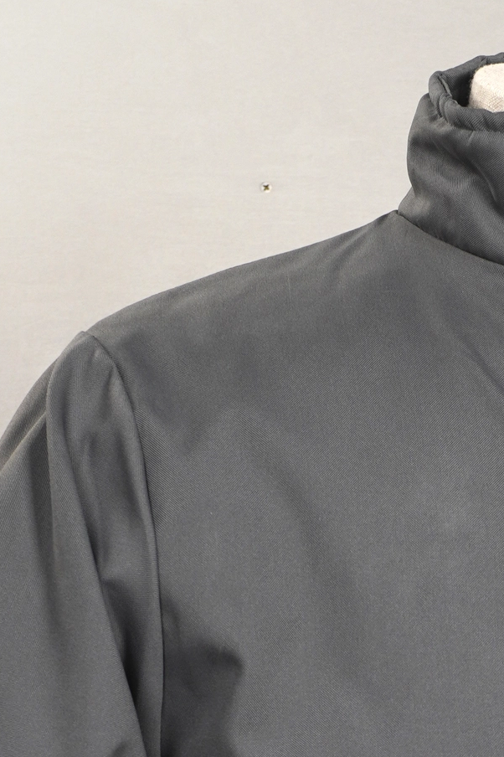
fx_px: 3215
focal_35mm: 153
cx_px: 510
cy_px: 953
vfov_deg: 13.0
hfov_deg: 8.9
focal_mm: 32
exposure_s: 1/15
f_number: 5.6
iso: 200
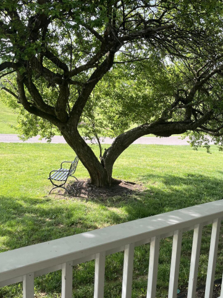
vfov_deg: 51.4
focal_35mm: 36
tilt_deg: -11.0
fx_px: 309
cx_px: 132
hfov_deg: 39.5
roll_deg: -1.9
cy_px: 147
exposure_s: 1/615
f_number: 1.6
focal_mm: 5.1
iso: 50
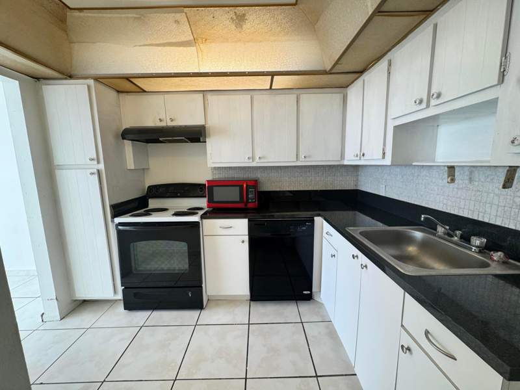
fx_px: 210
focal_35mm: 14
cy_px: 195
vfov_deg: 85.7
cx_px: 260
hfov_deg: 102.1
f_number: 2.2
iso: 125
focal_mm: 2.22
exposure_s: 1/120
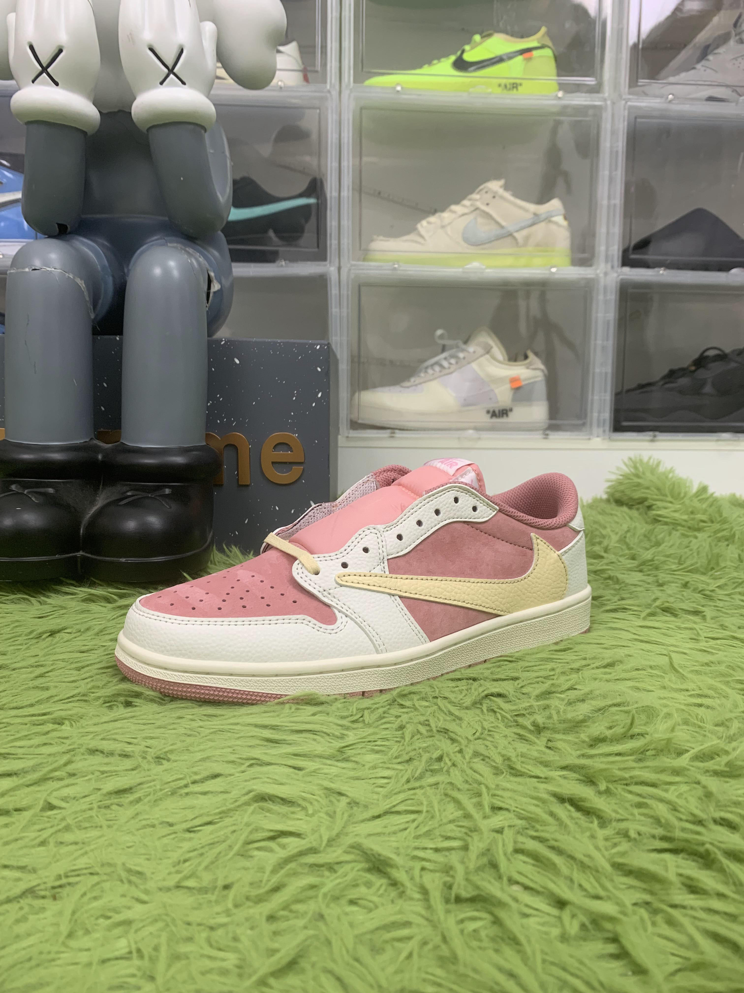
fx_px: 745
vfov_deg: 67.3
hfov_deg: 53.1
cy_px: 496
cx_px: 372
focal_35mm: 26
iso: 100
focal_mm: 4.25
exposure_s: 1/70
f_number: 1.8
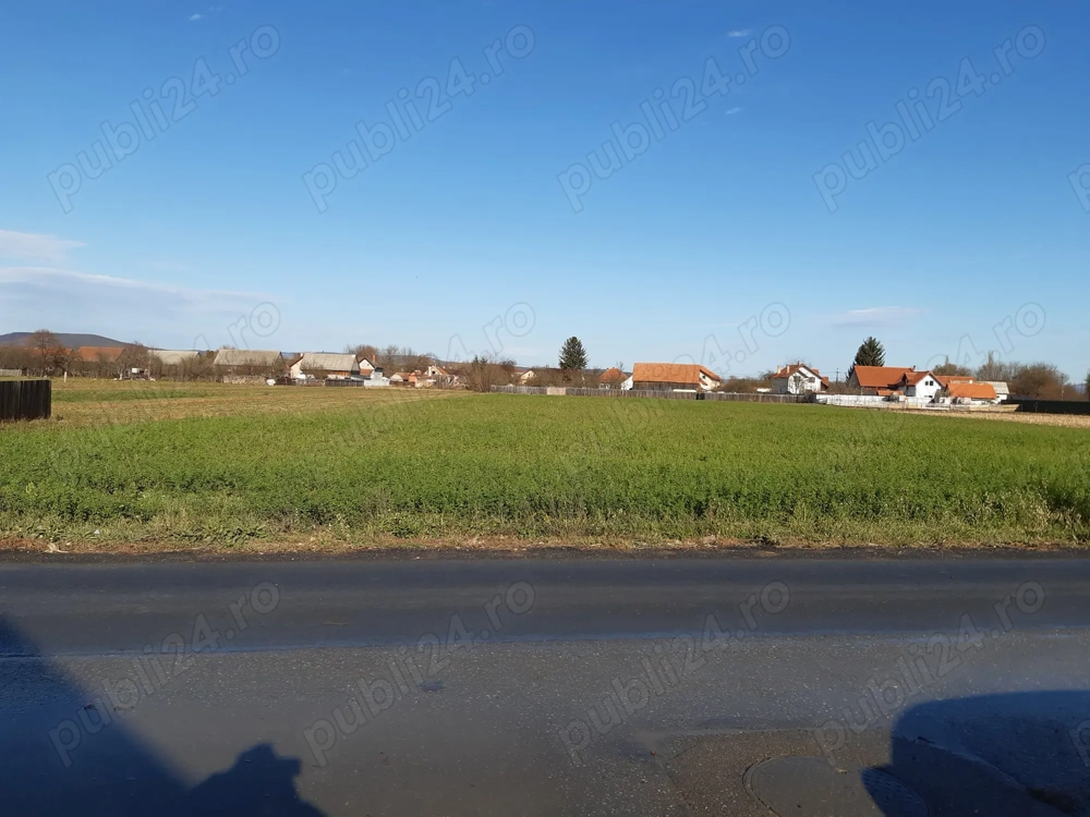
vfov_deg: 53.1
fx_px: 819
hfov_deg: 67.3
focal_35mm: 26
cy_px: 408
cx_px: 545
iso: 40
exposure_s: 1/2041
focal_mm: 3.92
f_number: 1.7
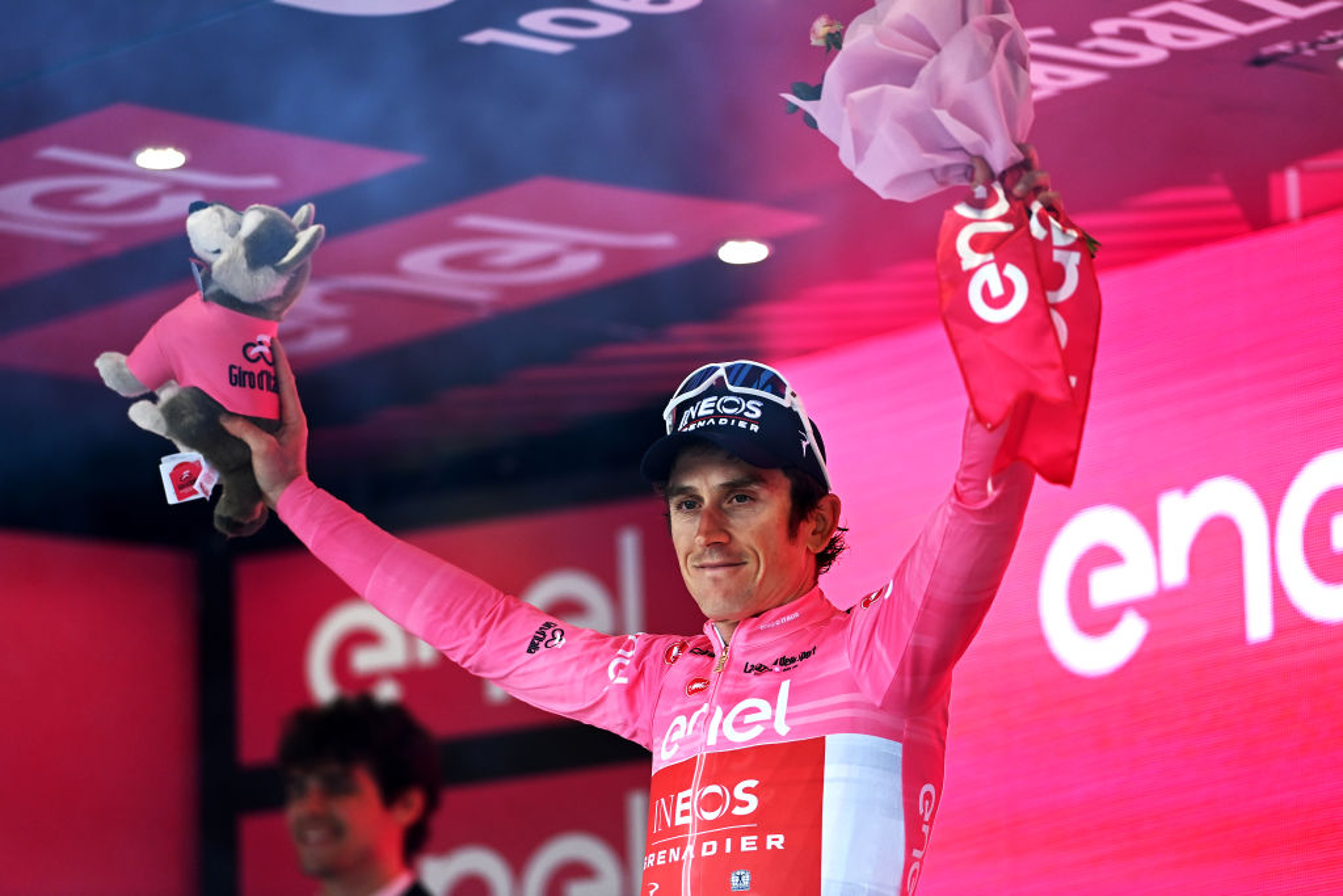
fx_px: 8581
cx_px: 672
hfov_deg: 8.9
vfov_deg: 6.0
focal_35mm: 230
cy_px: 448
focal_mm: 230
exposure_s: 1/1250
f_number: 2.8
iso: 1250
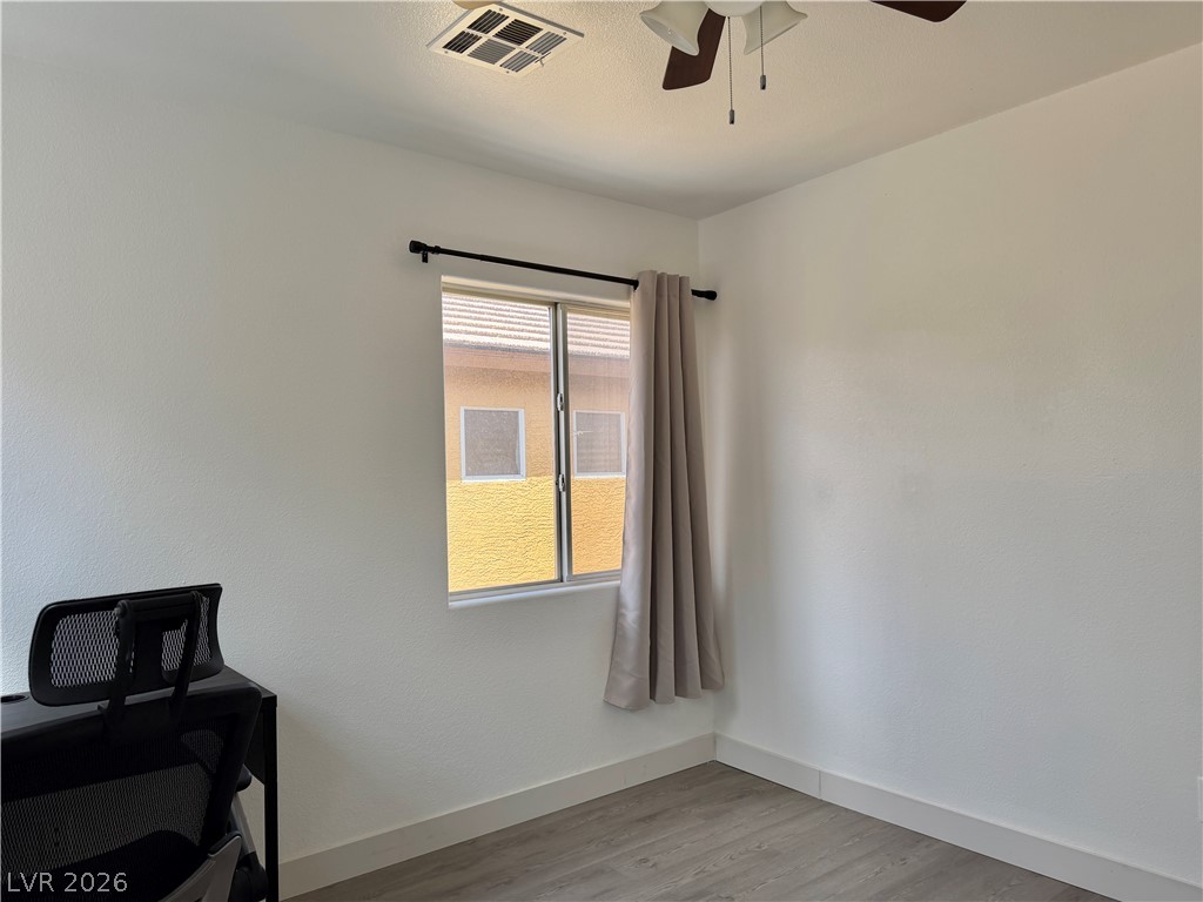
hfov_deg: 71.6
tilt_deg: +1.4
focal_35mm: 24
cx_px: 602
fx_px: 834
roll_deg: +1.3
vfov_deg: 56.8
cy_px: 451
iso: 100
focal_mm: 6.76
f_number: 1.78
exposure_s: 1/632
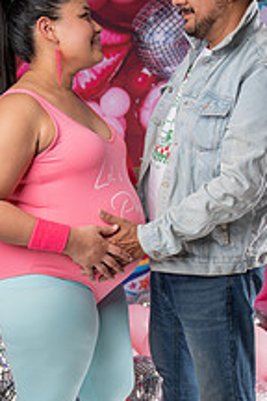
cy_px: 278
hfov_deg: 18.7
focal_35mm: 73
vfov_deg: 27.5
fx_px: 812
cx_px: 113
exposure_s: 1/60
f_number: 3.5
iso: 50
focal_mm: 35
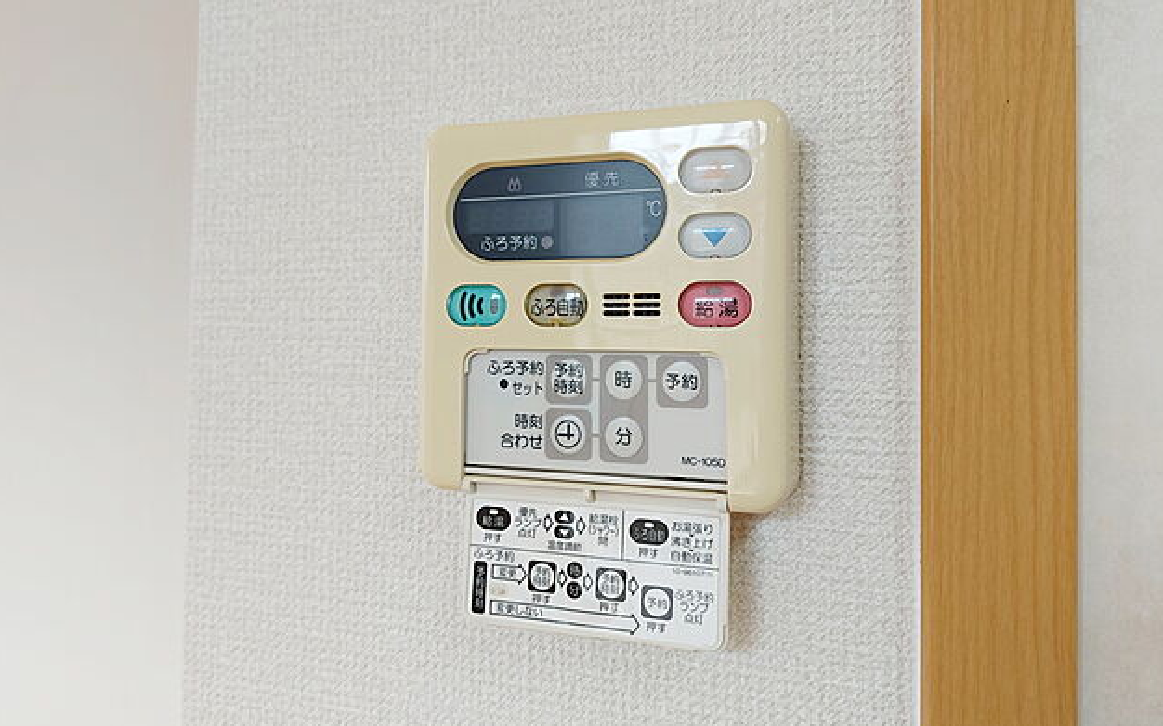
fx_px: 824
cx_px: 585
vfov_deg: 47.4
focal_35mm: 26
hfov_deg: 70.4
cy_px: 308
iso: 32
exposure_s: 1/60
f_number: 1.8
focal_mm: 5.23
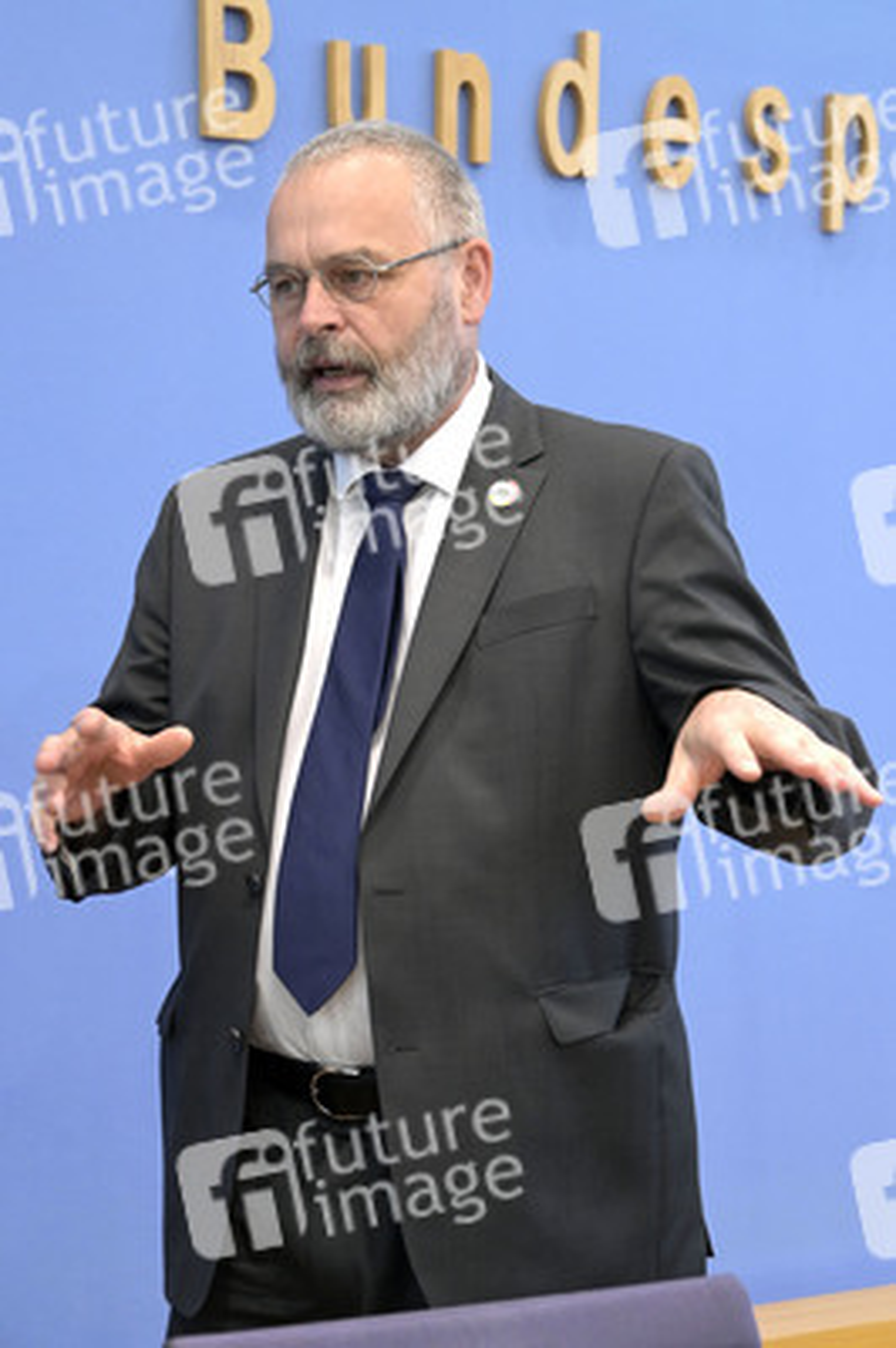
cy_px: 674
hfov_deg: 16.0
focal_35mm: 85
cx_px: 448
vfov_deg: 23.9
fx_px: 3179
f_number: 5.6
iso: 4000
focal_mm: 85
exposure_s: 1/400
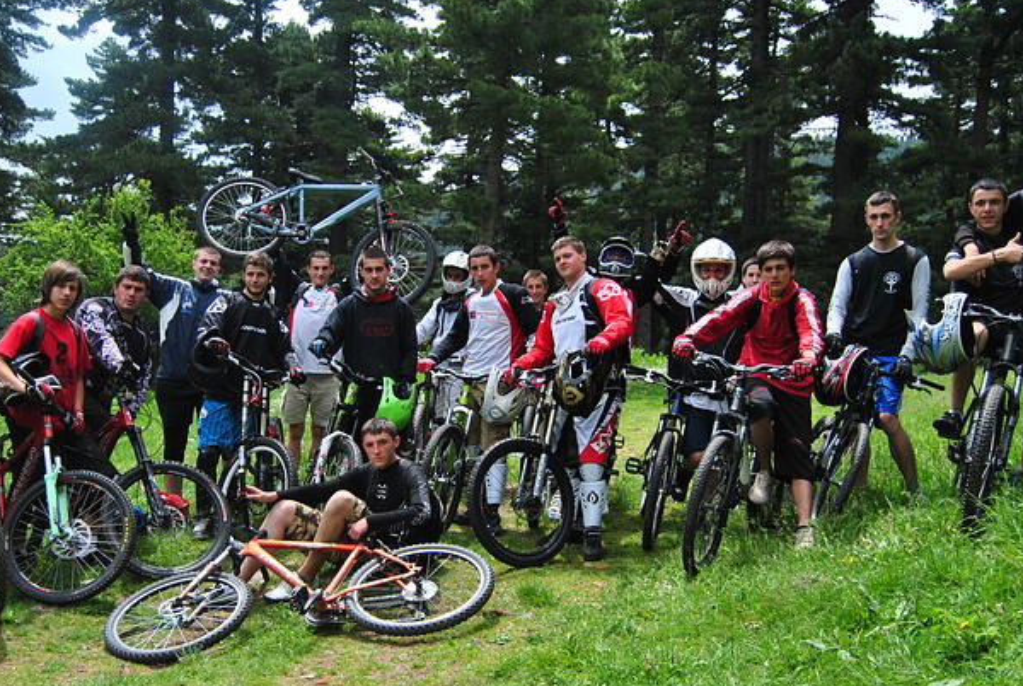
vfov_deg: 36.9
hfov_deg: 52.9
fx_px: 1024
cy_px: 411
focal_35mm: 36
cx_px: 454
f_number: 3.5
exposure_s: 1/4000
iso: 400
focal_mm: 18
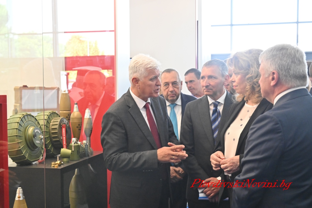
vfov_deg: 27.0
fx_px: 433
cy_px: 104
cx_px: 156
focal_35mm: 50
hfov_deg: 39.6
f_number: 8
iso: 6400
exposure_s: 1/250
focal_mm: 50
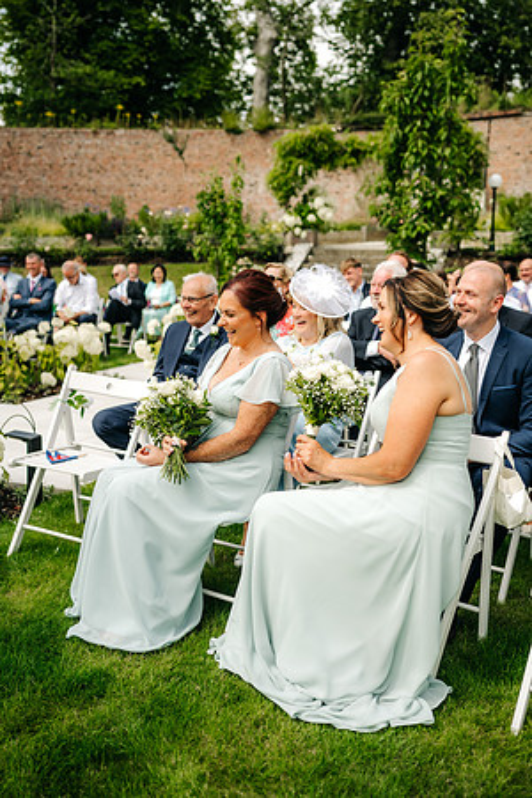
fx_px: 776
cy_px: 399
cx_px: 266
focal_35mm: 35
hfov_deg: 37.9
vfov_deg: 54.4
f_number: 2.2
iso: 100
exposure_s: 1/3200
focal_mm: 35
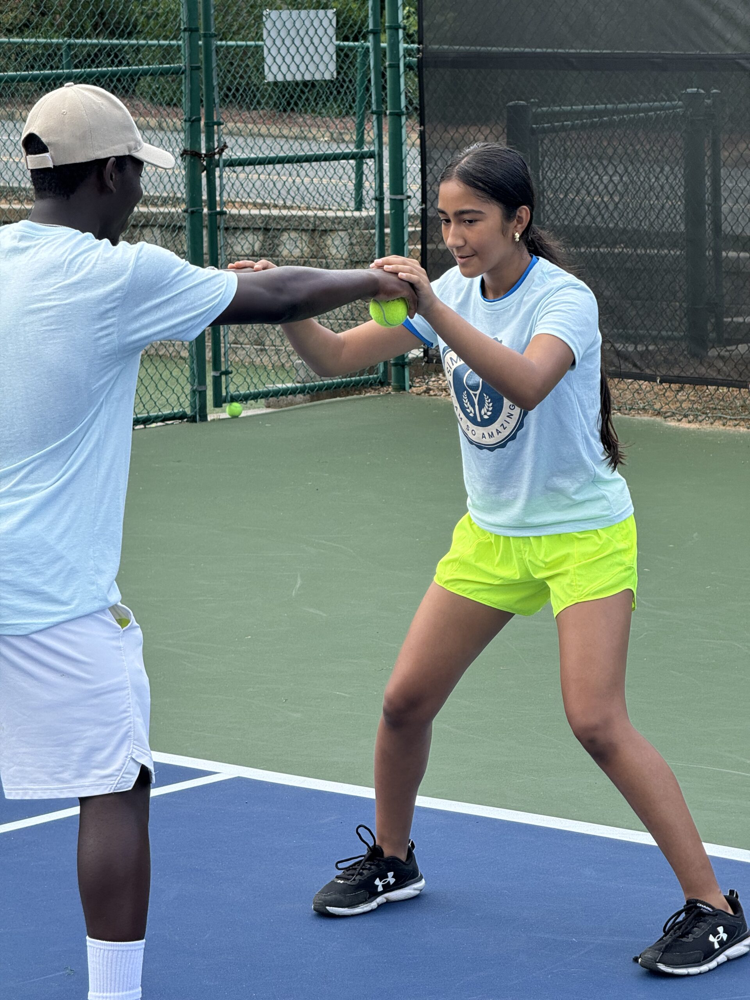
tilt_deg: -6.9
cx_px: 375
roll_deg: +1.4
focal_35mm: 120
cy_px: 500
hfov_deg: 12.3
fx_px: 3467
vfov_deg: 16.4
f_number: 2.8
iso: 50
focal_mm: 15.66
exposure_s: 1/303
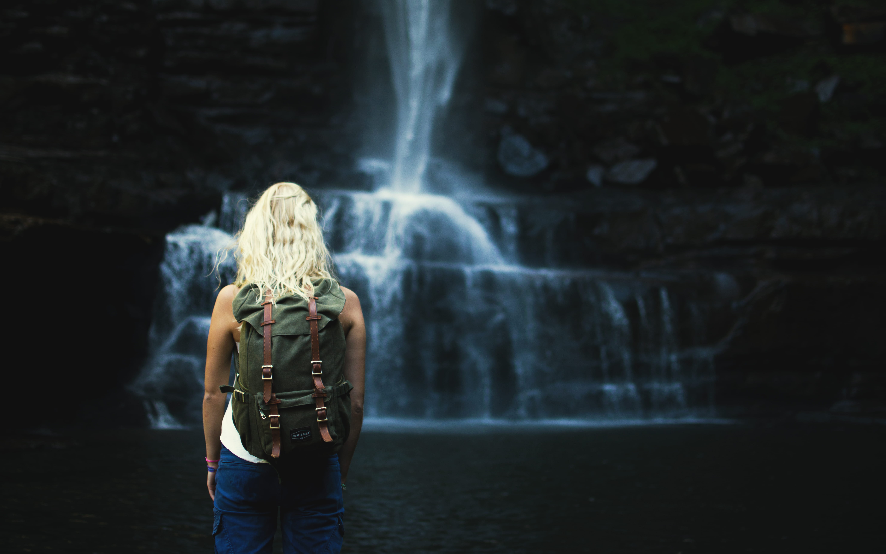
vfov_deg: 23.7
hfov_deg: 37.2
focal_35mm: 55
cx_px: 438
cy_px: 292
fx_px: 1316
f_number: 1.8
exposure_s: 1/500
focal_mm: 35
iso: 100
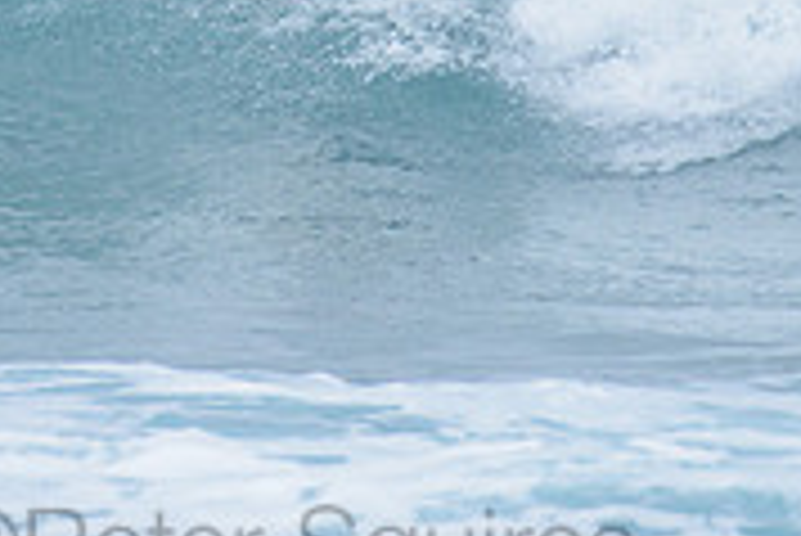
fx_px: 37142
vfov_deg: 0.8
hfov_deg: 1.2
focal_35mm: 1668
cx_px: 288
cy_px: -200
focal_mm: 500
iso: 640
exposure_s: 1/2000
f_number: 5.6
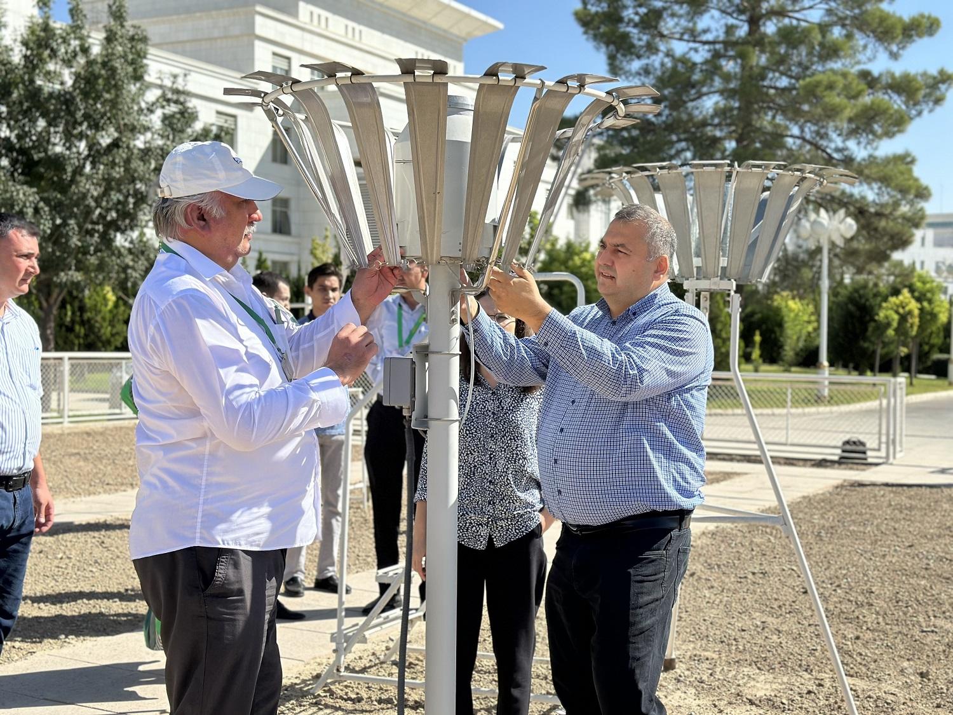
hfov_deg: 39.7
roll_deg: -0.7
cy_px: 358
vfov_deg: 30.3
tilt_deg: -2.0
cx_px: 476
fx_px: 1321
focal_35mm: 48
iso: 80
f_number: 1.78
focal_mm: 6.86
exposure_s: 1/3472
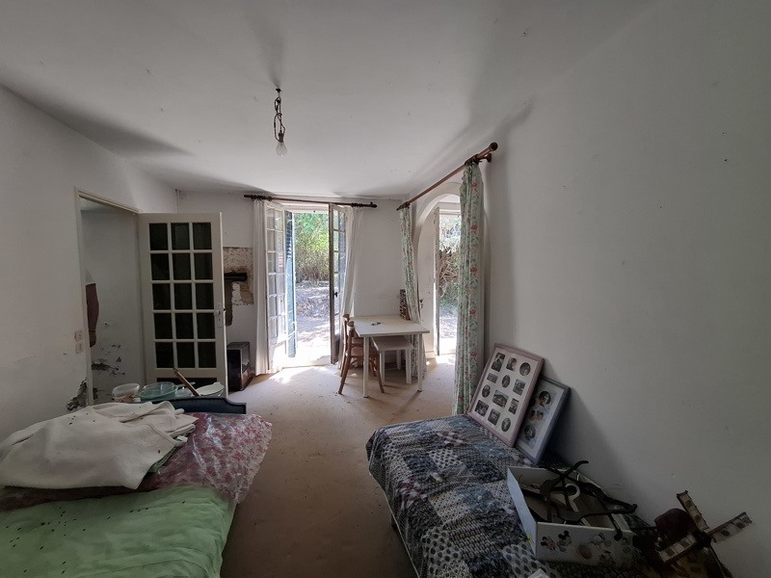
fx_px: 290
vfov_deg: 89.9
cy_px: 289
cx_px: 386
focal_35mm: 13
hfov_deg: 106.2
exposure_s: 1/50
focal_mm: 1.74
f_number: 2.2
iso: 50
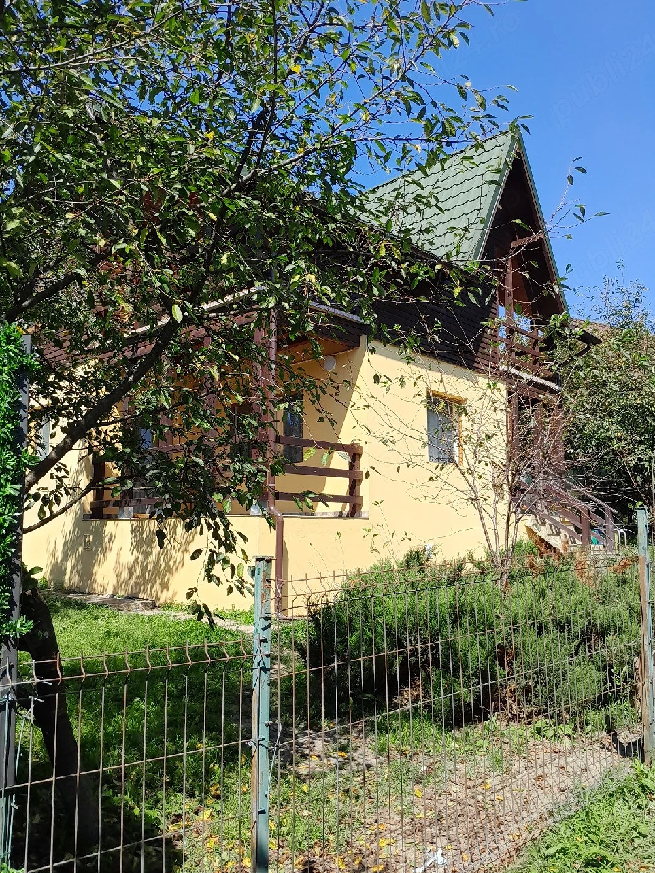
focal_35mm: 27
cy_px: 446
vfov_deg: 65.3
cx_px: 316
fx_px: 681
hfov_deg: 51.3
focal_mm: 3.98
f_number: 1.8
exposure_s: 1/286
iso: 40
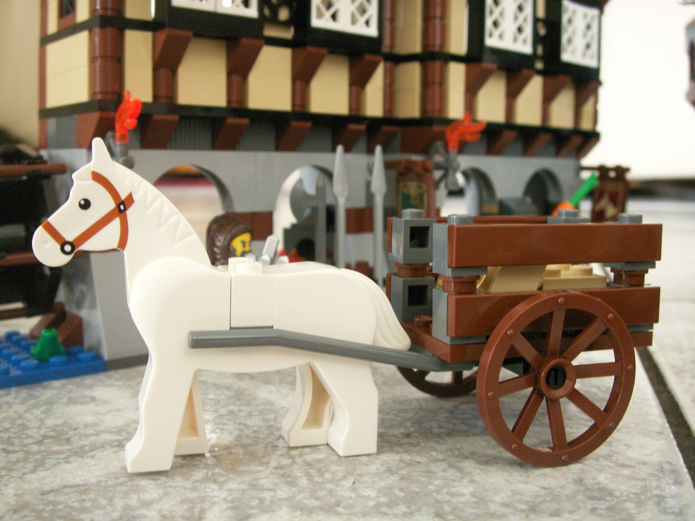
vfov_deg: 38.7
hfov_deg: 50.1
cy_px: 260
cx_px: 348
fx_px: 743
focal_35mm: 37
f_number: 3.5
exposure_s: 1
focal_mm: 7.7
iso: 160
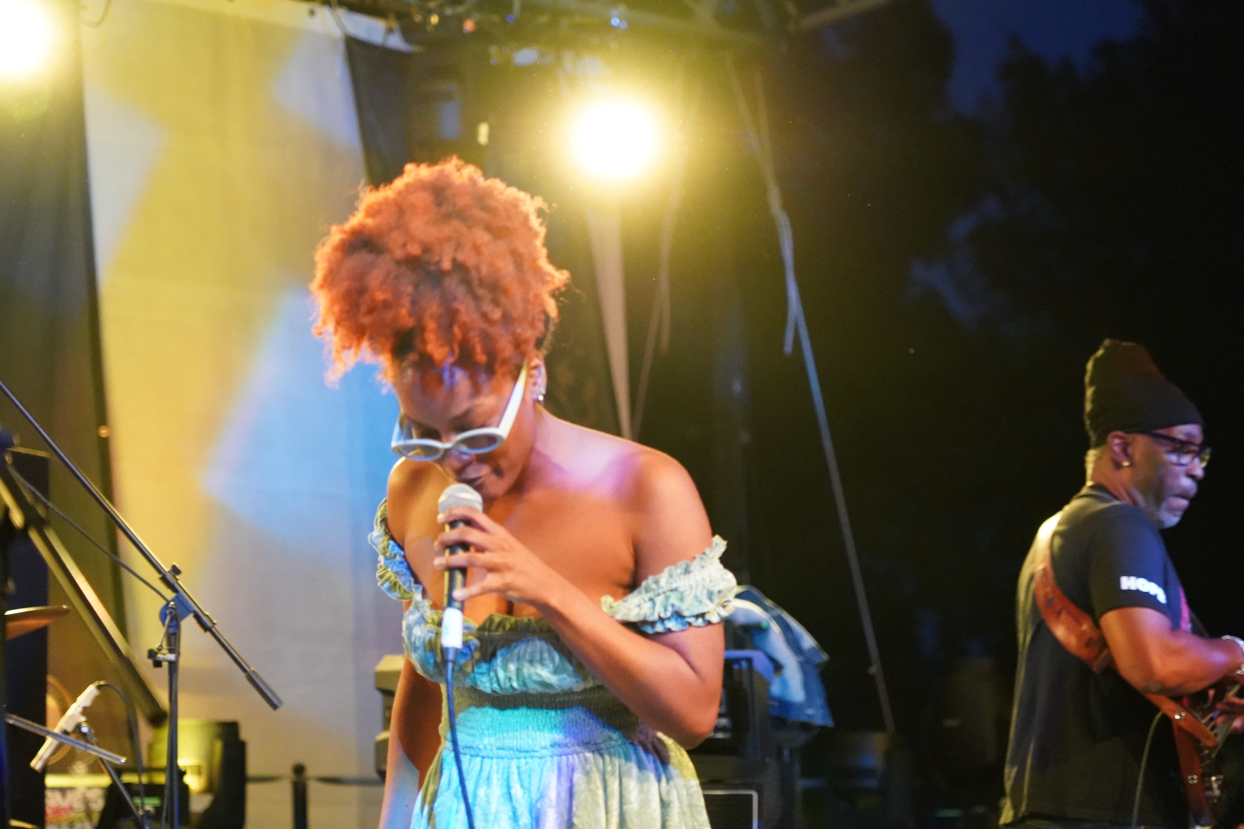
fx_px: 3628
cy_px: 414
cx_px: 622
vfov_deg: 13.0
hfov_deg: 19.5
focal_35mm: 105
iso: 12800
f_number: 4
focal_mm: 105
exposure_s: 1/125
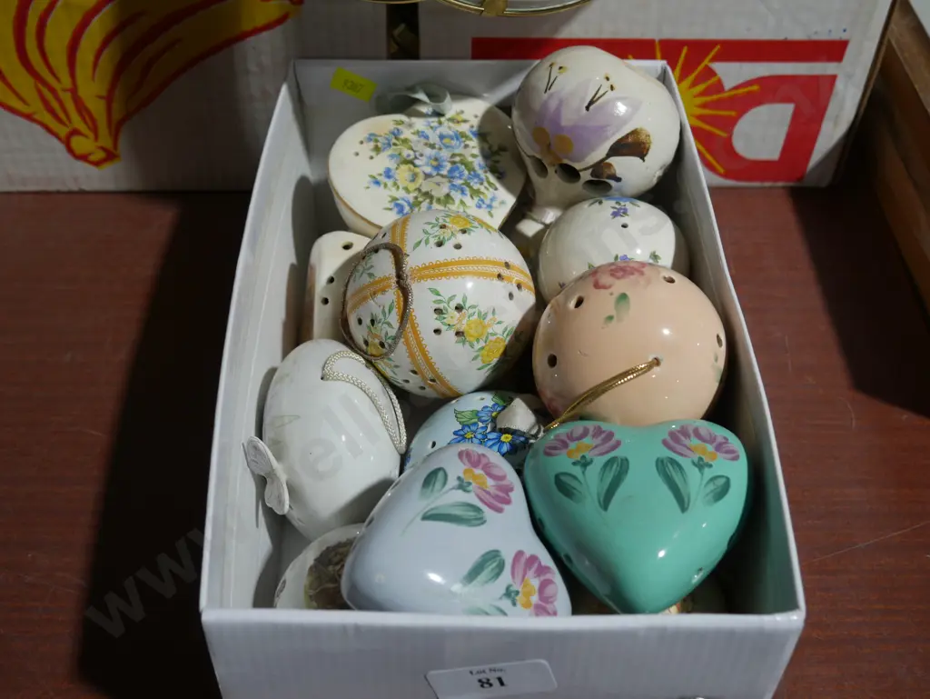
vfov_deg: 36.0
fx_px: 1075
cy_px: 350
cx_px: 465
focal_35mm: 40
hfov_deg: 46.8
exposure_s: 1/60
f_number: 4.5
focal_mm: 20
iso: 250
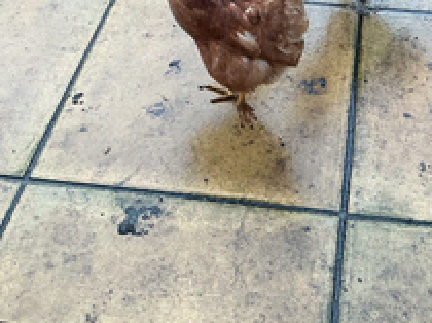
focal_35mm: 65
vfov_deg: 21.8
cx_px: 271
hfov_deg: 29.7
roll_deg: +1.2
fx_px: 810
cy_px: 3
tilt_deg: -39.5
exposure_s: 1/120
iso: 64
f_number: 1.8
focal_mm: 3
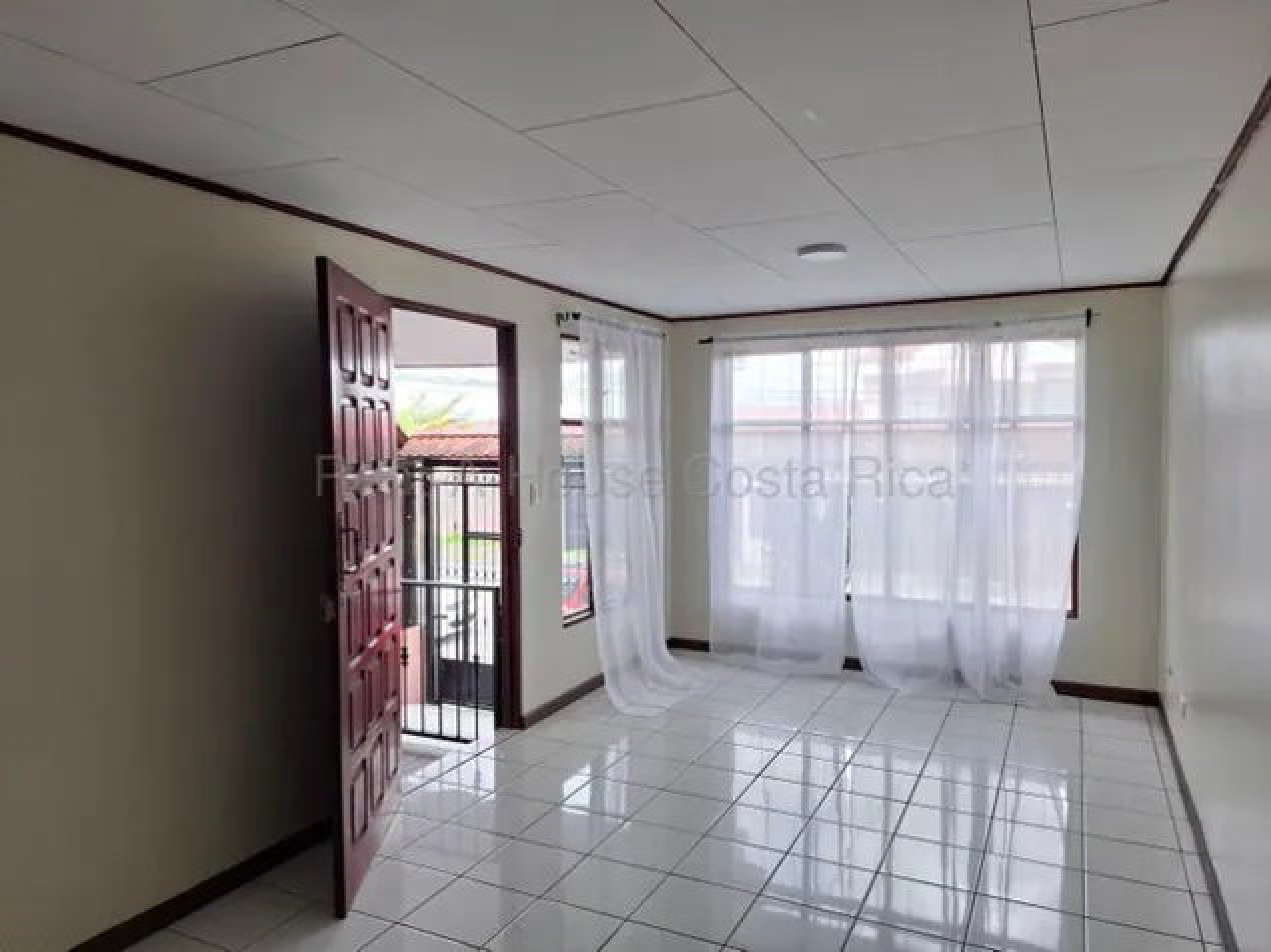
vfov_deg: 58.9
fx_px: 844
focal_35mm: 23
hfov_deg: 73.9
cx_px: 636
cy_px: 476
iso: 80
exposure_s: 1/120
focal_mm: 5.54
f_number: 1.8
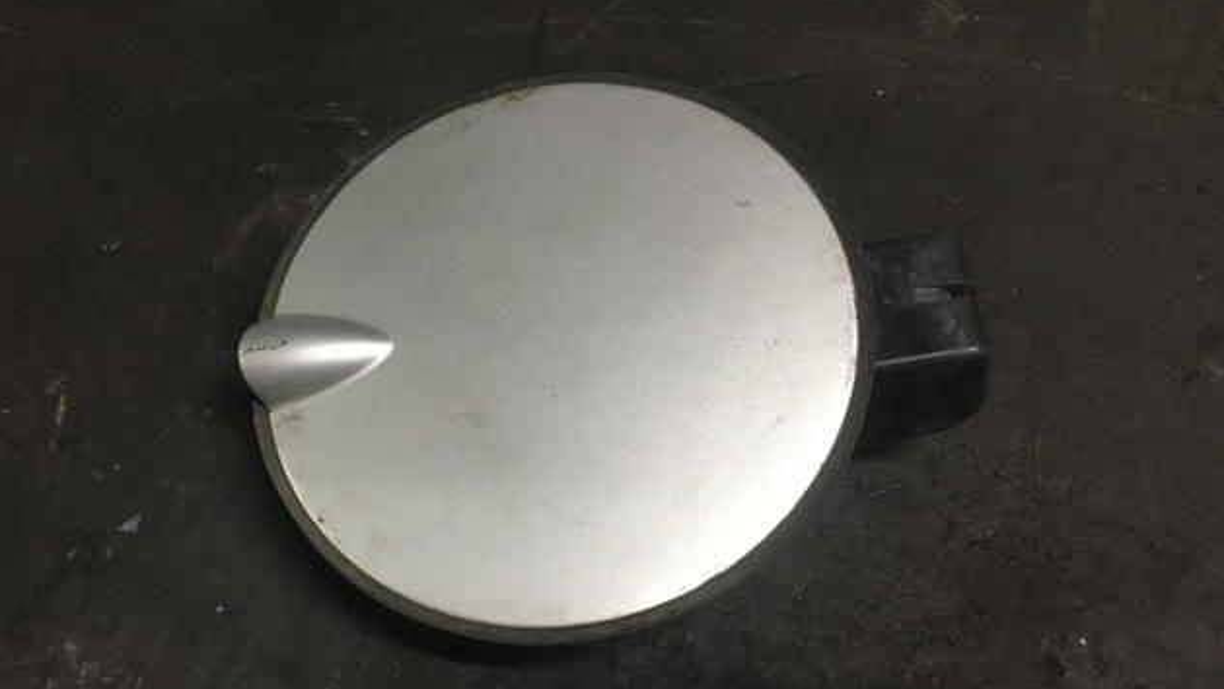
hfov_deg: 62.6
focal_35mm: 31
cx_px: 621
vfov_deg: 37.7
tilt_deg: -59.6
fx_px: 1006
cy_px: 396
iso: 80
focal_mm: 3.99
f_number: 1.8
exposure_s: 1/17
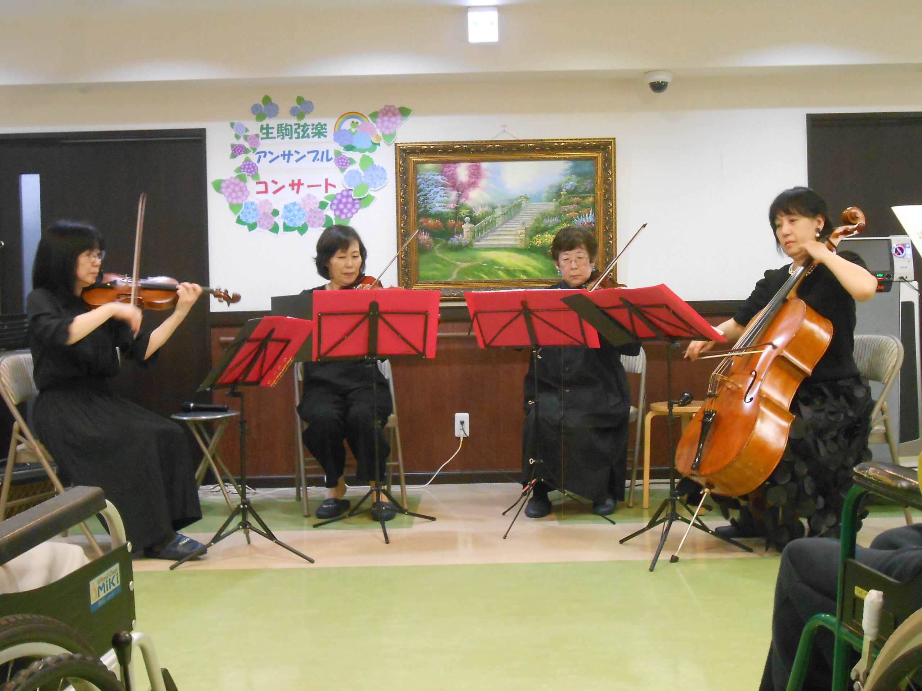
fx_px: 1172
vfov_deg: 32.9
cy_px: 346
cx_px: 461
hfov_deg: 42.9
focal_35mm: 44
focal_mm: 7.8
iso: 800
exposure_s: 1/15
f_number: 4.5
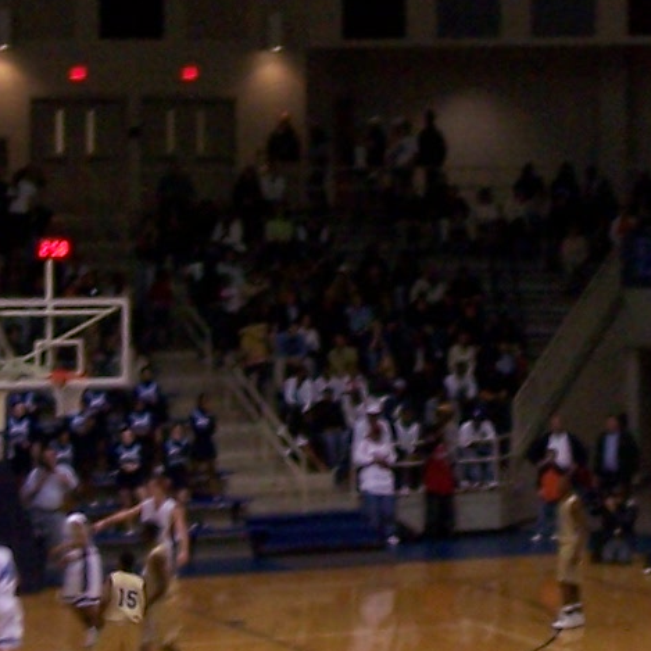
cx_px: 443
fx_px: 3234
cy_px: 193
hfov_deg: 11.5
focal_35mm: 152
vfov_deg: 11.5
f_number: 2.8
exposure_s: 1/30
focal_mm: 6
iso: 140
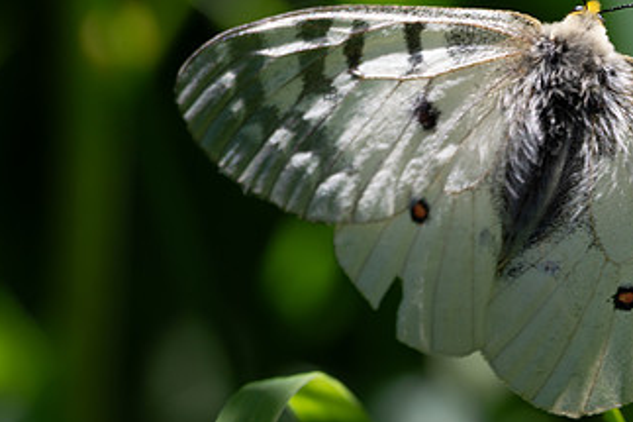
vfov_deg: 1.6
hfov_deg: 2.3
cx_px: 564
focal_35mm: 879
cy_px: 170
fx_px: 15447
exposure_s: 1/80
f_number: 13
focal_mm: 400
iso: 160
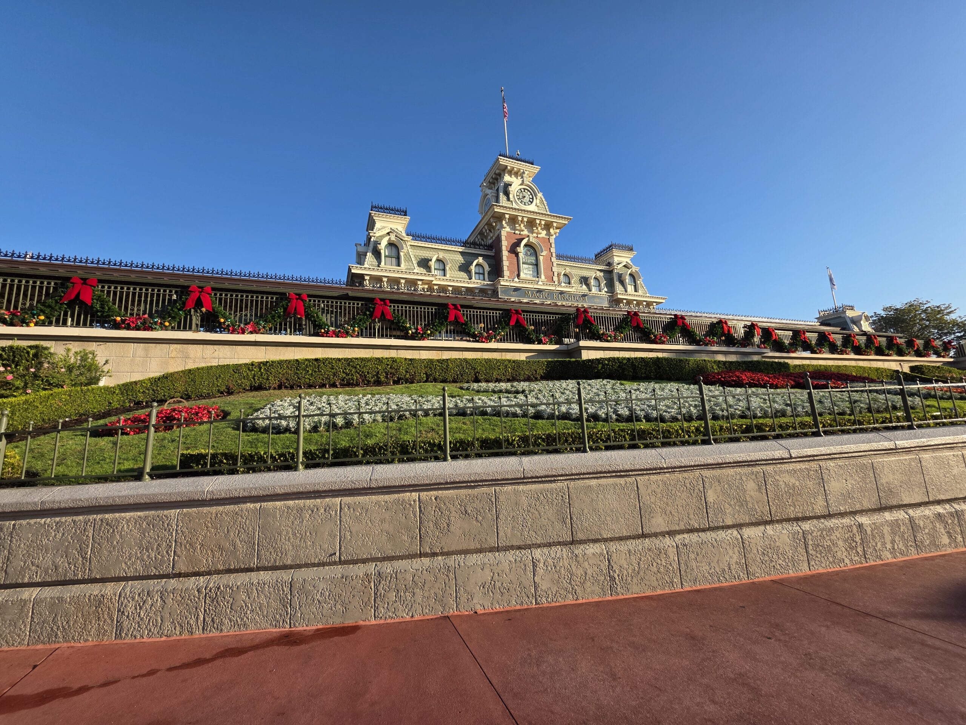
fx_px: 363
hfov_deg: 106.2
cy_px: 362
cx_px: 483
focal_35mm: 13
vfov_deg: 89.9
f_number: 1.9
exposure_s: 1/1304
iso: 40
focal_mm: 2.2
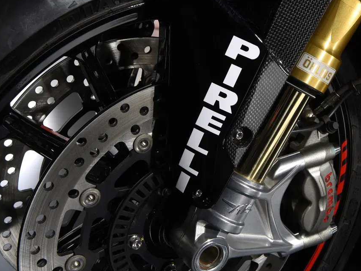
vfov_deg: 21.6
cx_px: 237
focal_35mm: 68
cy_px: 131
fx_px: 709
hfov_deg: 28.4
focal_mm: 50
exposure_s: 1/160
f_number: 14
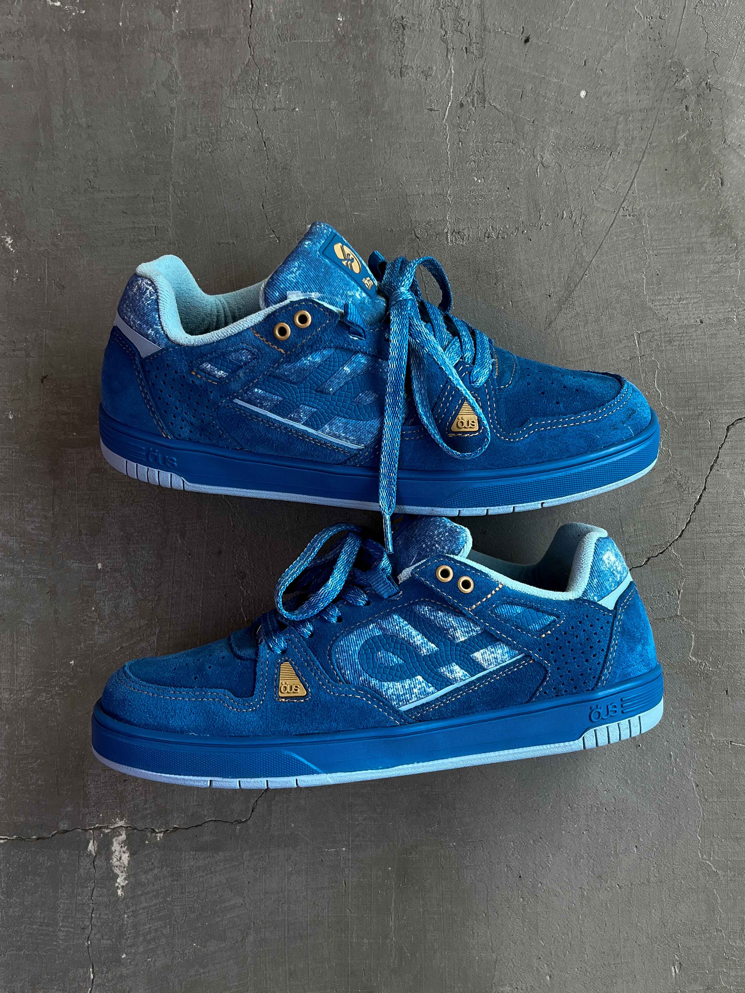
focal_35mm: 26
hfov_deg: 53.1
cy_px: 496
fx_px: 746
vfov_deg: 67.3
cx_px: 372
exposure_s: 1/120
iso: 100
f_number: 1.5
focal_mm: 5.7
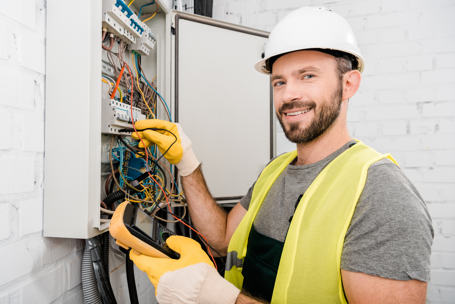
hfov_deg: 73.7
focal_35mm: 24
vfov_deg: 53.2
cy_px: 152
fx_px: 303
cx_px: 228
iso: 100
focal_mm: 24
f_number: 5.6
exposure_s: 1/200
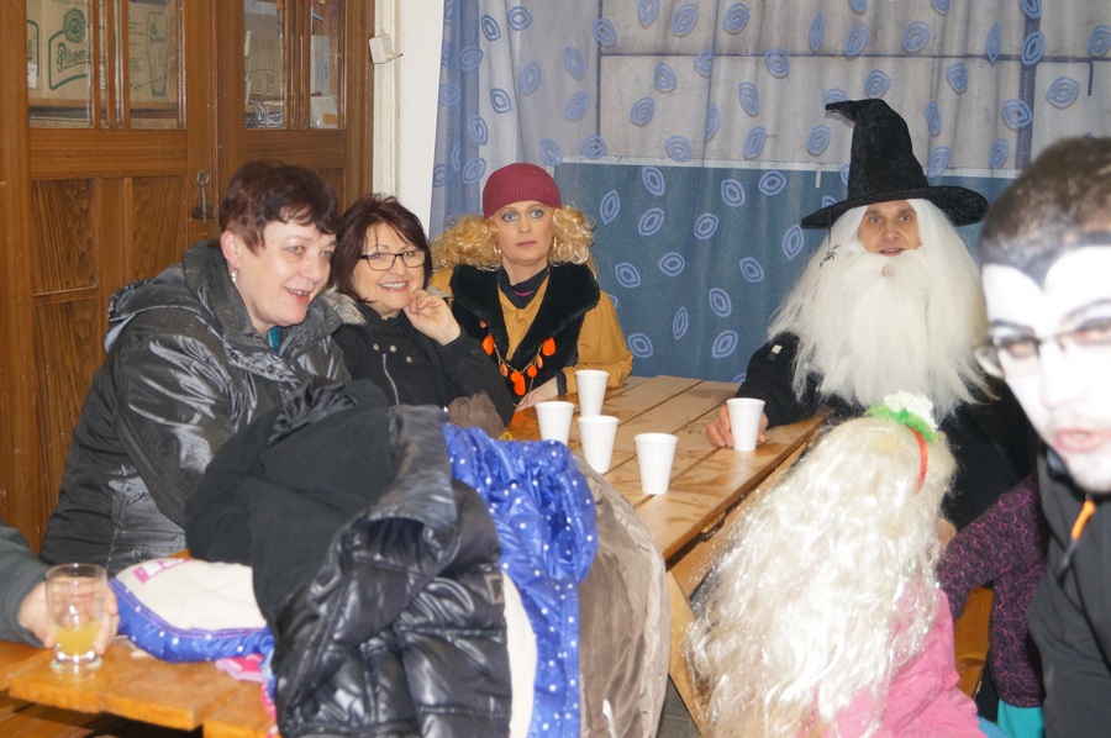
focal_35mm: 52
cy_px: 369
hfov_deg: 37.9
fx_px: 1618
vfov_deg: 25.7
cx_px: 556
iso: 800
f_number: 4.5
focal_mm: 35
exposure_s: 1/60
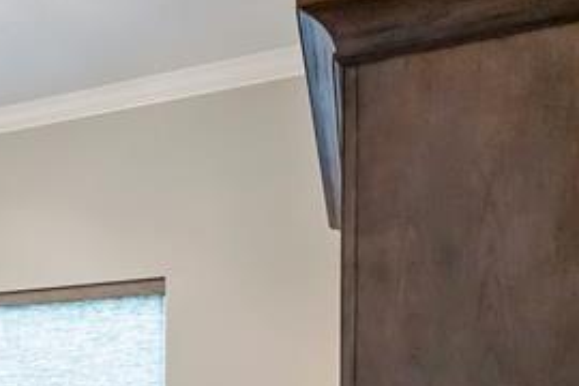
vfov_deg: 23.7
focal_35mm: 53
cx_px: -241
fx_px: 852
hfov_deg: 28.1
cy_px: 442
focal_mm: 14
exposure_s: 1/60
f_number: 4
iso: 640
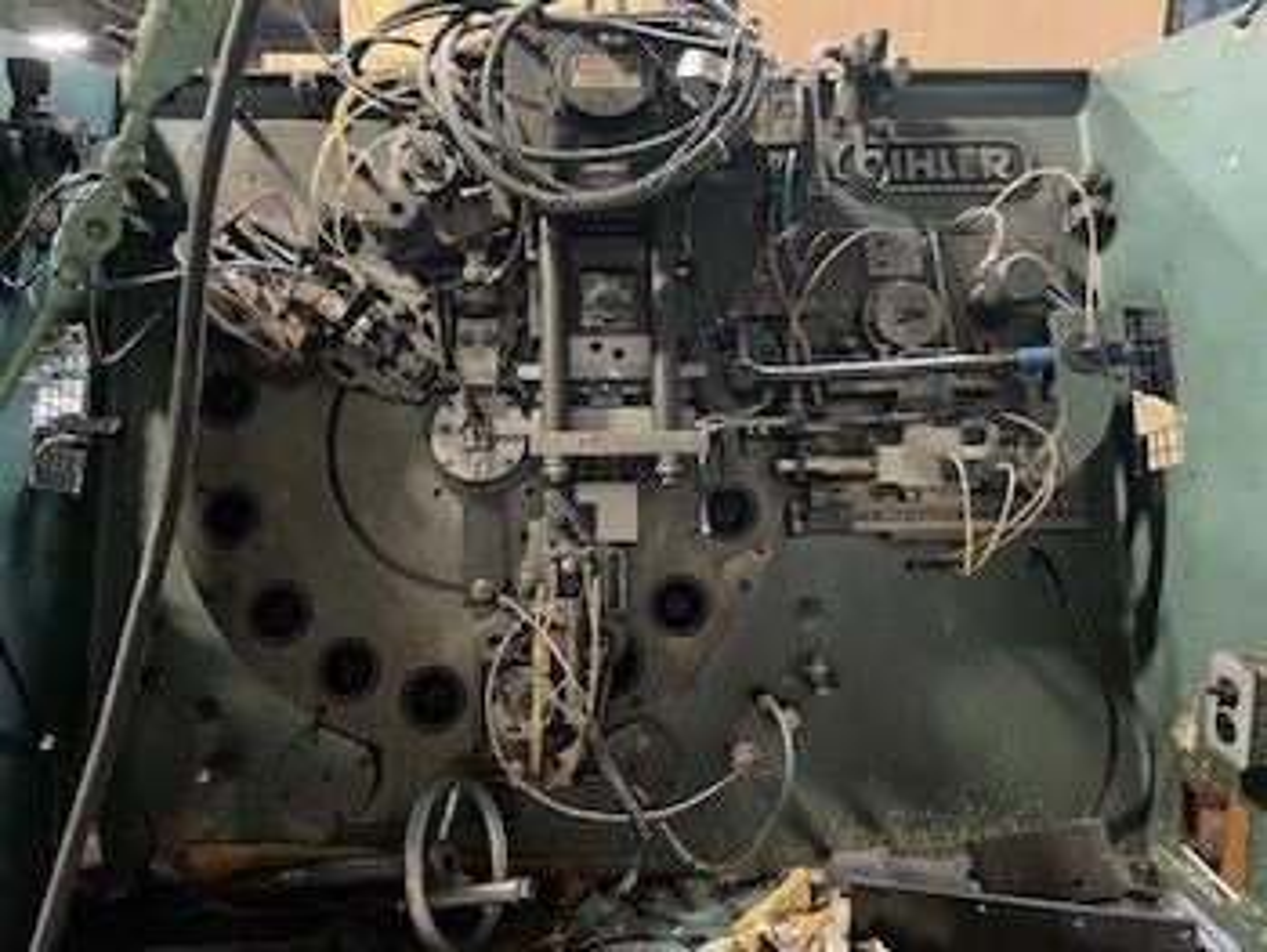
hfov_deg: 67.3
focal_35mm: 26
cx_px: 634
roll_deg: -0.2
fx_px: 952
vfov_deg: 53.1
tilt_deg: -10.6
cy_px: 476
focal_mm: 4.2
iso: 800
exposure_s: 1/24
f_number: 1.6
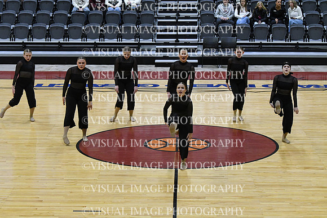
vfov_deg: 13.0
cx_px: 164
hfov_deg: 19.5
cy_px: 109
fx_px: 954
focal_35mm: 105
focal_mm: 70
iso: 5000
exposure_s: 1/500
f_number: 4
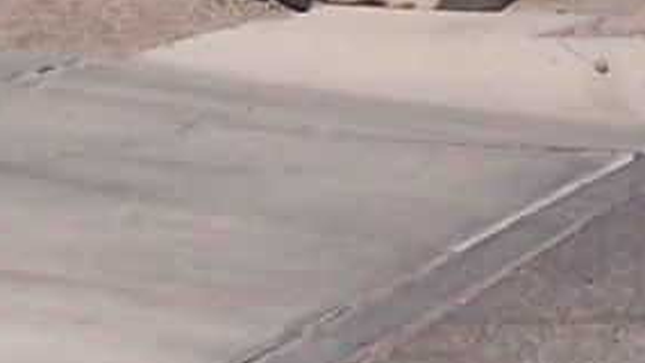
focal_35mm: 216
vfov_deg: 5.6
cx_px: 1165
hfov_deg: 9.5
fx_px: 3696
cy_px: -100
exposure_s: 1/750
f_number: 5.6
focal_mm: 5.6
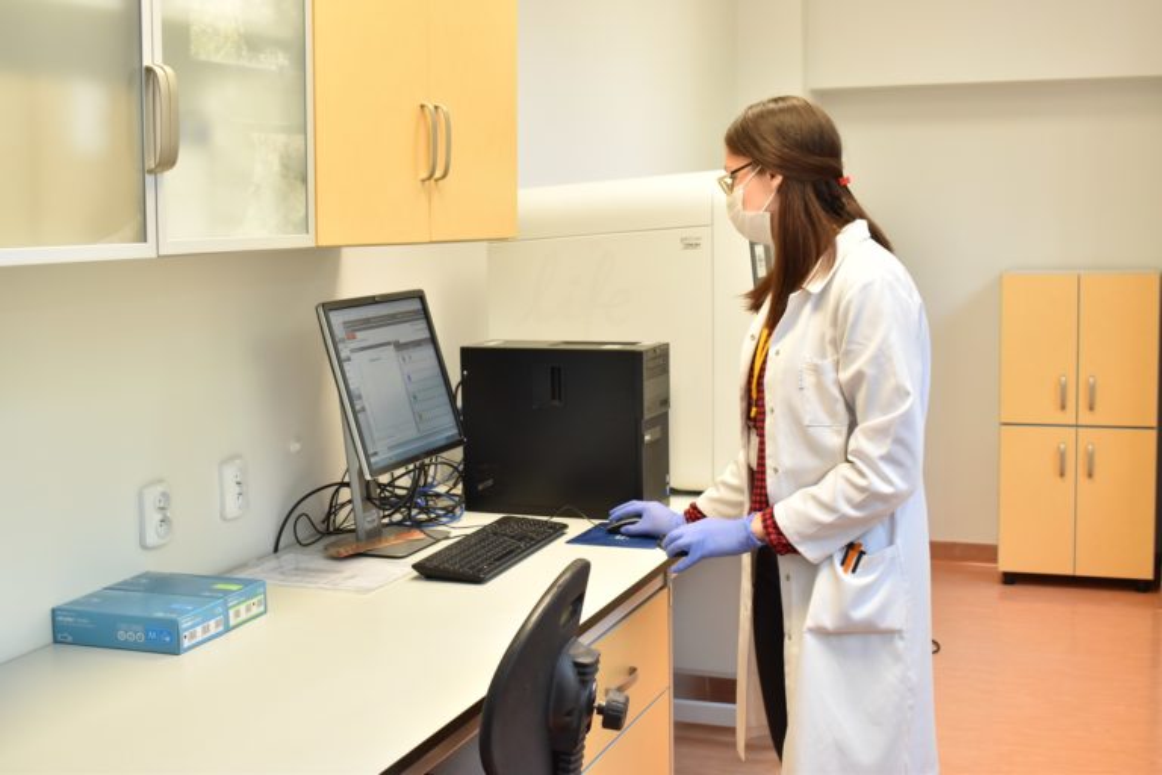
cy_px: 388
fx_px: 1501
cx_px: 581
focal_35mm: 46
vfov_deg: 28.9
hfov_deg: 42.3
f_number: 5.6
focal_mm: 31
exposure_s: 1/80
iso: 800
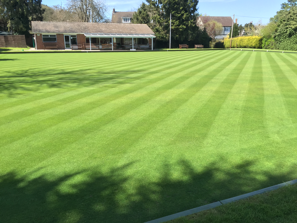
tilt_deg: -17.2
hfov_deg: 61.7
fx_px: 249
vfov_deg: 48.2
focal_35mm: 29
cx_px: 148
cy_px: 112
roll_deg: +0.6
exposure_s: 1/824
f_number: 2.2
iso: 32
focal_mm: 4.15
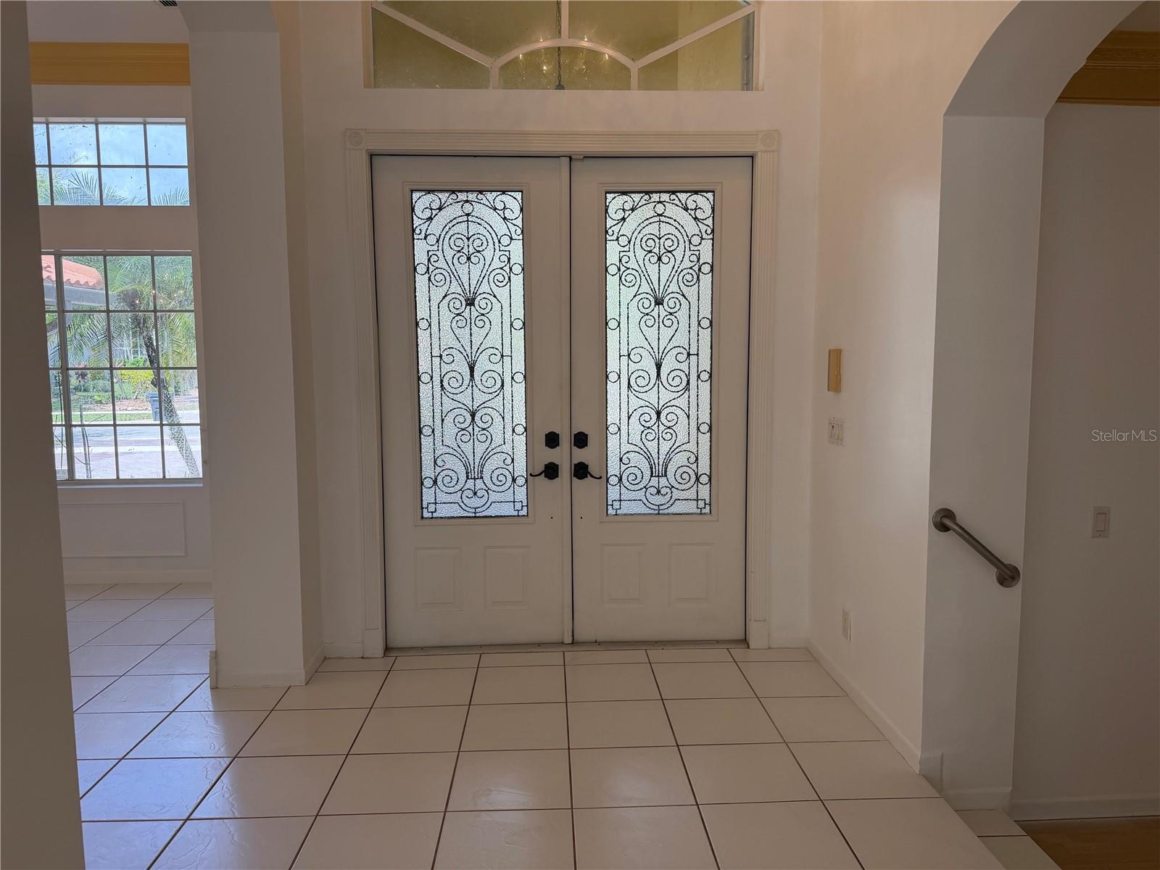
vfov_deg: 56.8
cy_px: 435
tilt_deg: -6.5
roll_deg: +0.8
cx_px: 580
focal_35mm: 24
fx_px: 804
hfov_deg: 71.6
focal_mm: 6.76
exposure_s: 1/589
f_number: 1.78
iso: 100
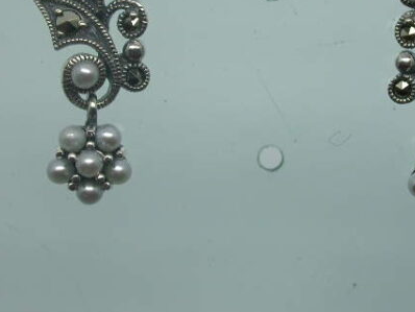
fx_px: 1535
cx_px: 270
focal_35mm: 128
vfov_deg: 11.6
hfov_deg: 15.4
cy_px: 87
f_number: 4.6
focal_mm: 17.7
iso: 100
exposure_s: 1/91.5
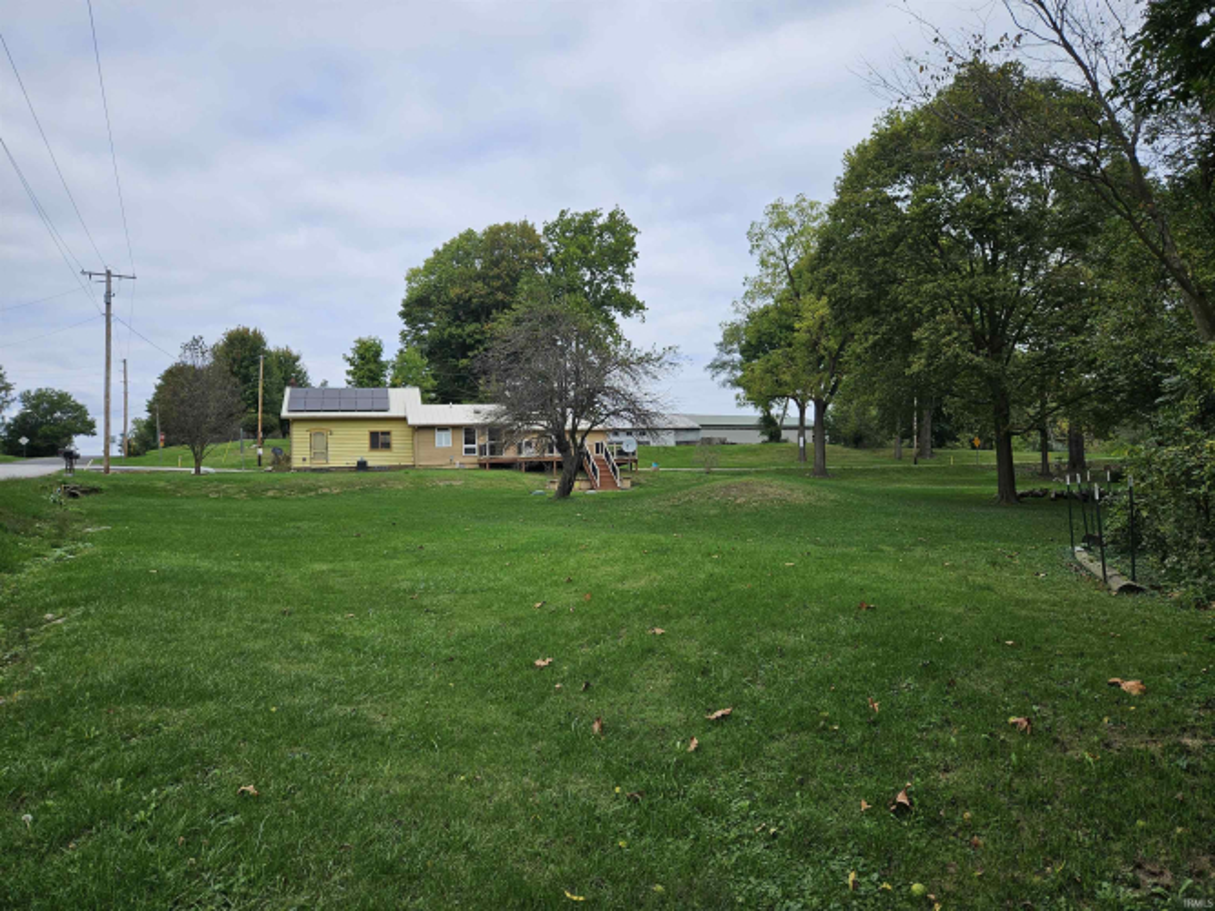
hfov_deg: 73.9
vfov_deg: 58.9
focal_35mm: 23
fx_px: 807
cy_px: 456
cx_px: 608
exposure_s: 1/1690
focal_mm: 5.4
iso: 25
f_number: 1.8
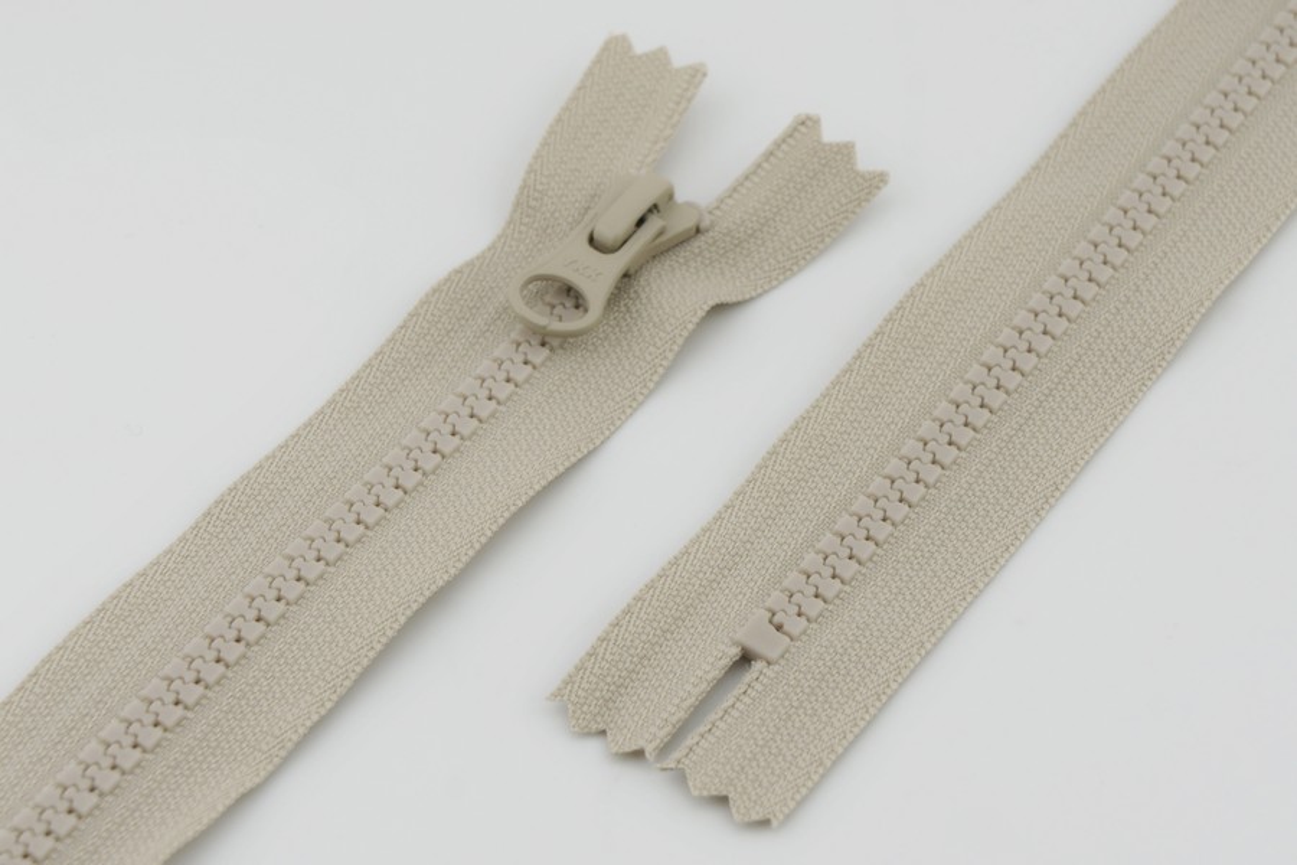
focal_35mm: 82
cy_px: 432
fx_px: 2972
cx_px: 648
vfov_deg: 16.6
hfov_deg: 24.6
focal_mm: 55
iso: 200
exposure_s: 1/320
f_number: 9
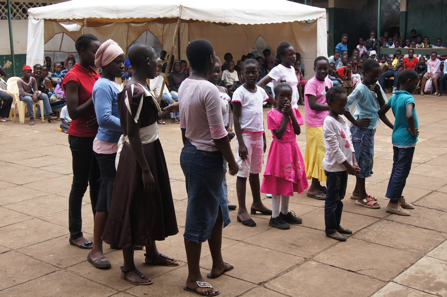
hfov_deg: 43.6
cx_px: 224
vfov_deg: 29.8
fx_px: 558
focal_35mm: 45
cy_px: 148
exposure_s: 1/125
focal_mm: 30
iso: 100
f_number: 7.1
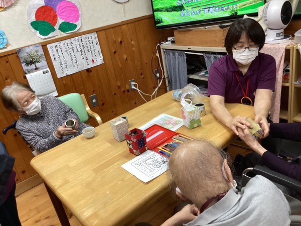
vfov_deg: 45.4
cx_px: 150
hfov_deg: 58.4
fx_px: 270
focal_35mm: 31
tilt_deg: -25.4
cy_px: 113
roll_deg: +11.3
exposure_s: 1/60
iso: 200
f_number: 2.4
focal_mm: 3.3
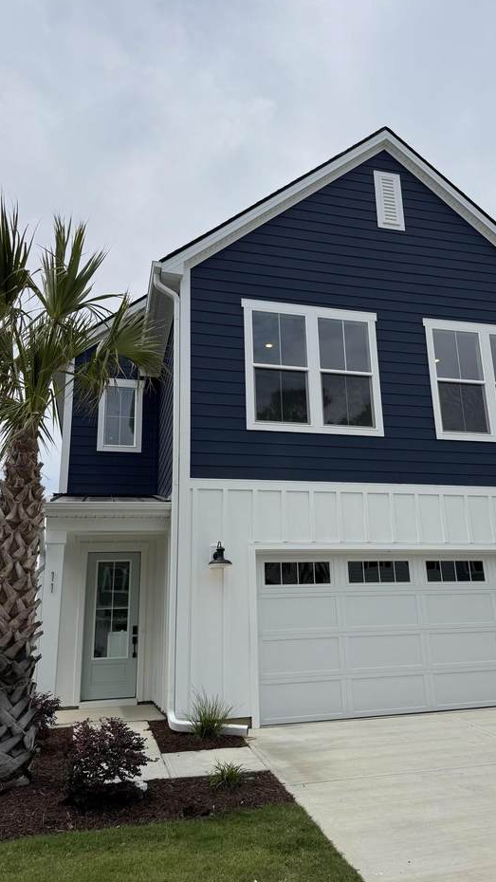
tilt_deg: +17.6
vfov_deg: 69.9
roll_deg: +3.1
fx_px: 631
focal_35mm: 27
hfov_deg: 42.7
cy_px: 449
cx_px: 293
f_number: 1.78
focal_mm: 6.76
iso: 80
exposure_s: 1/7937
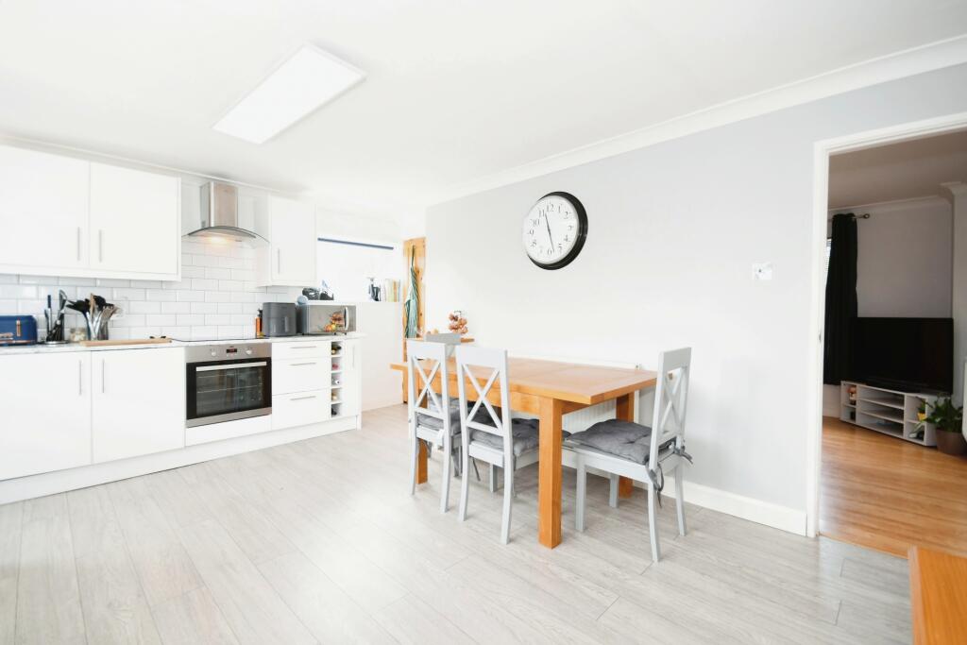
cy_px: 322
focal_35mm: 15
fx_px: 403
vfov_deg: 77.3
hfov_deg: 100.4
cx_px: 484
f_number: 8
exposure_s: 1/40
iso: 400
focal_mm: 10
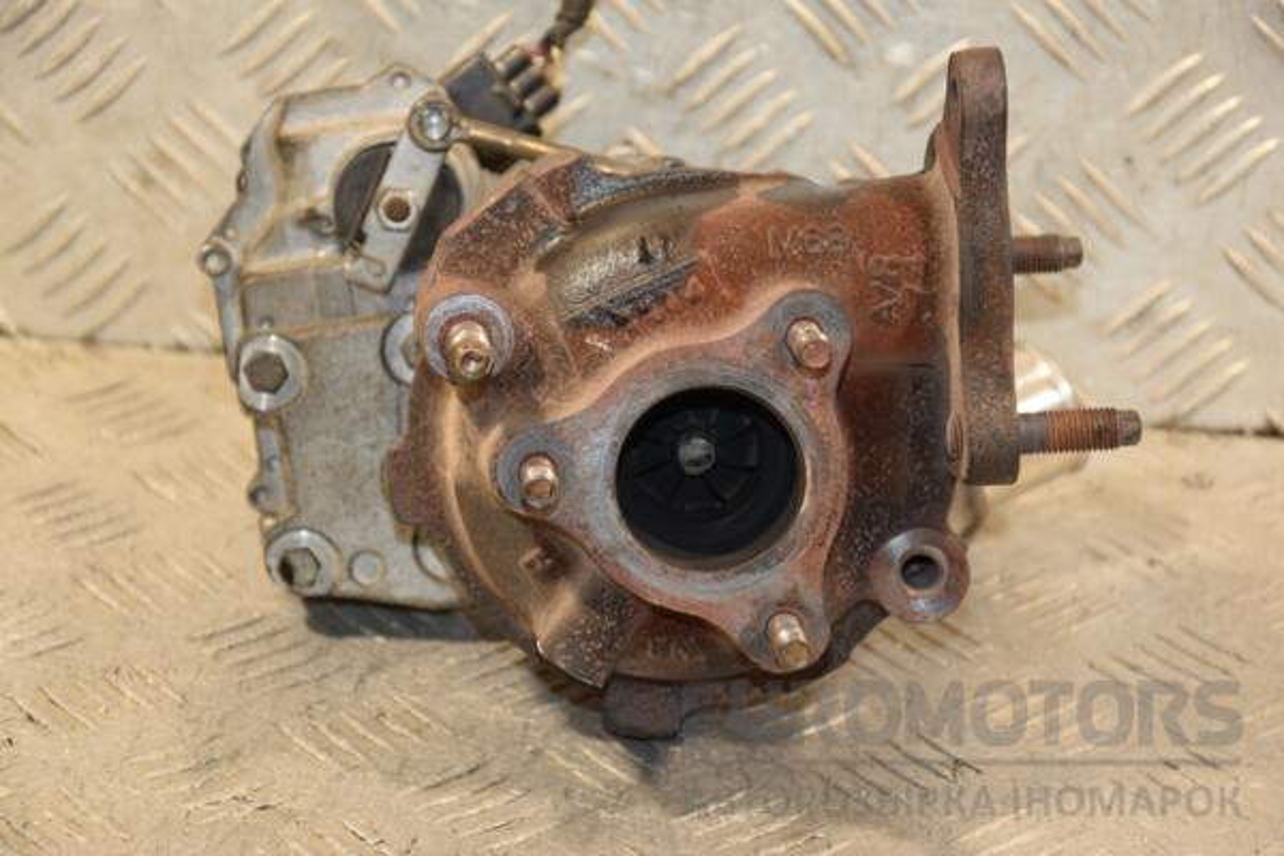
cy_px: 428
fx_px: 4012
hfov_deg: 18.2
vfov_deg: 12.2
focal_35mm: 112
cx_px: 642
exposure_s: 1/100
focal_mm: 75
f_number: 5.3
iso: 800
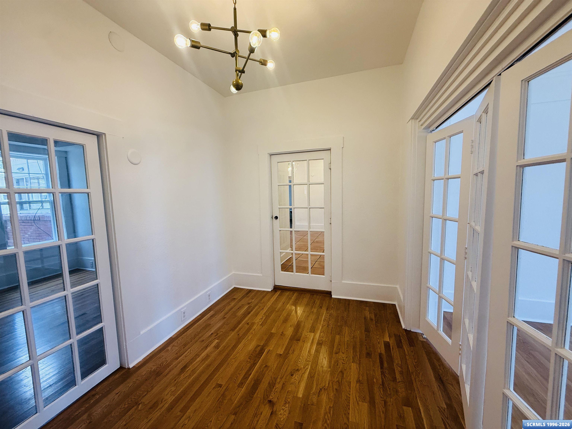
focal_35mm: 14
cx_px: 286
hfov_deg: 102.1
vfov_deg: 85.7
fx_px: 231
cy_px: 214
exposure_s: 1/120
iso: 125
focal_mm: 2.22
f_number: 2.2
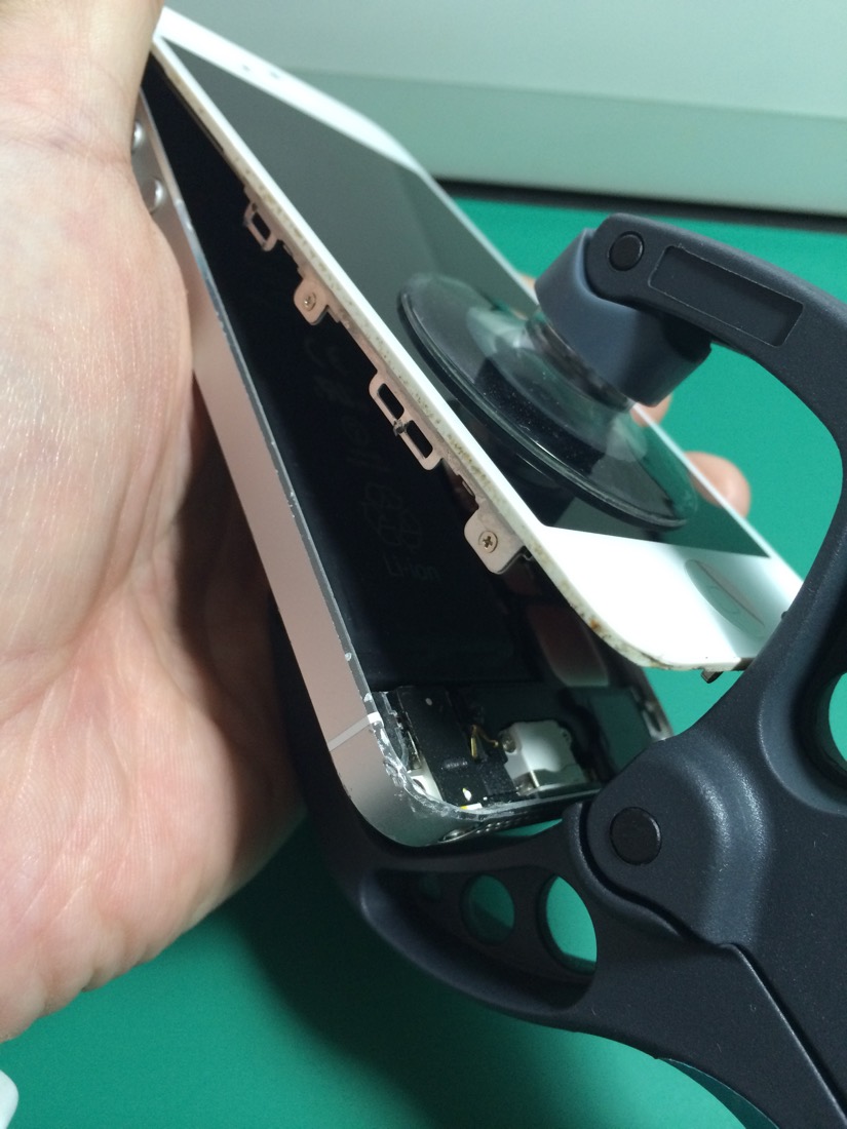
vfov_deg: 60.0
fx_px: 979
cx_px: 424
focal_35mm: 30
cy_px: 564
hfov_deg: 46.8
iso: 160
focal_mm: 4.12
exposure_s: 1/30
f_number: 2.2
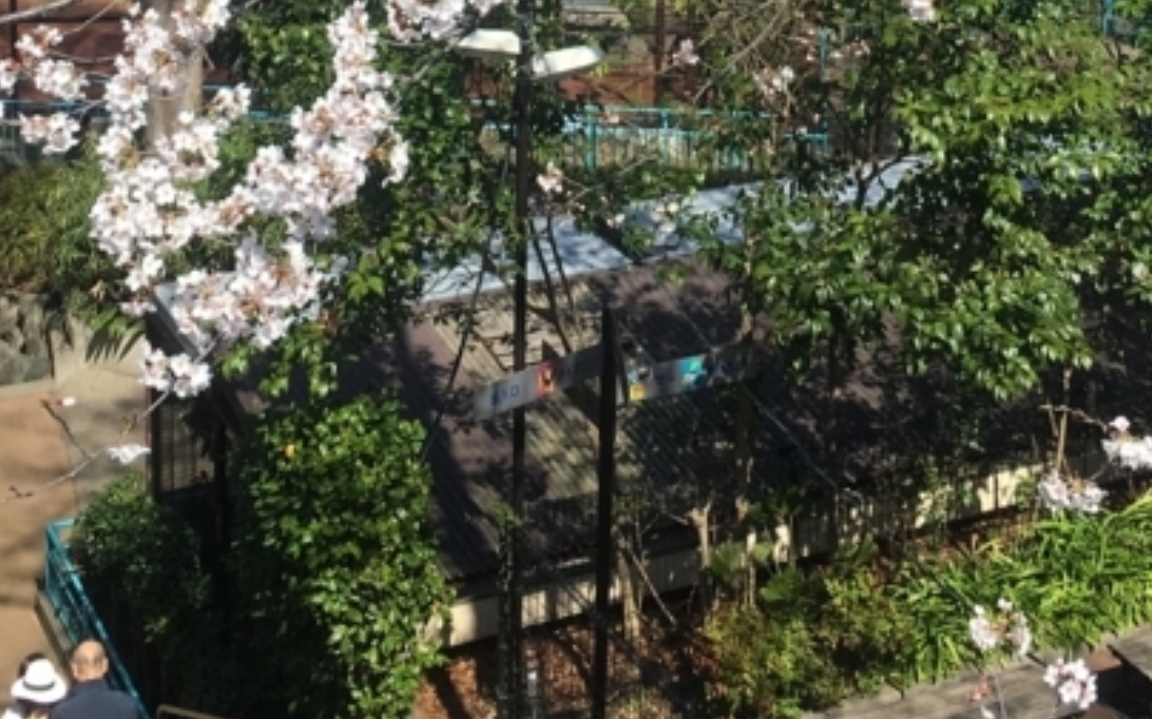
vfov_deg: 15.5
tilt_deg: -9.4
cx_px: 622
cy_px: -340
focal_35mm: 78
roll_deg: -0.1
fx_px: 2448
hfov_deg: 26.5
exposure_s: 1/1538
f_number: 2.2
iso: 25
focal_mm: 4.15
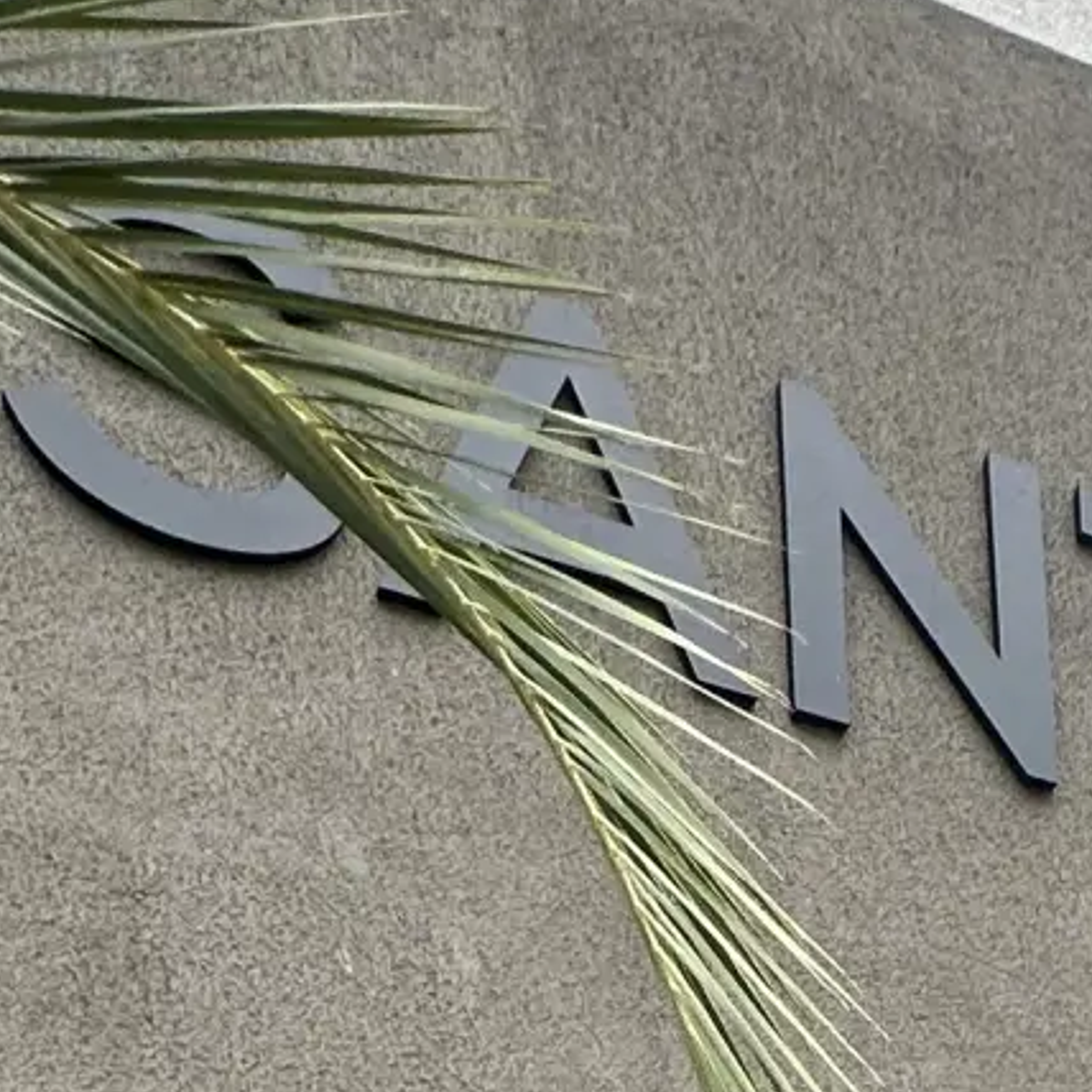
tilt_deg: +8.4
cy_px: 2309
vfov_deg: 16.4
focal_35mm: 74
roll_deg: +1.9
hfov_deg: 23.0
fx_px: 2641
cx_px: 898
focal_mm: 2.22
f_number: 2.2
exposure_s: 1/99
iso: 64
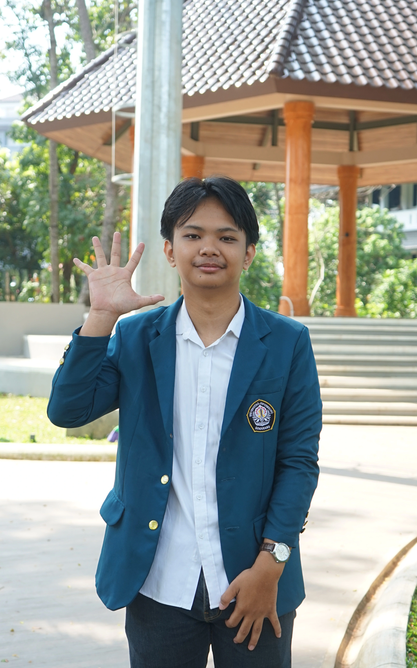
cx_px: 202
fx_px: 1073
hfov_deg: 22.0
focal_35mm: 59
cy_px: 333
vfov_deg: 34.5
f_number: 4
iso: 160
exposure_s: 1/160
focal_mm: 38
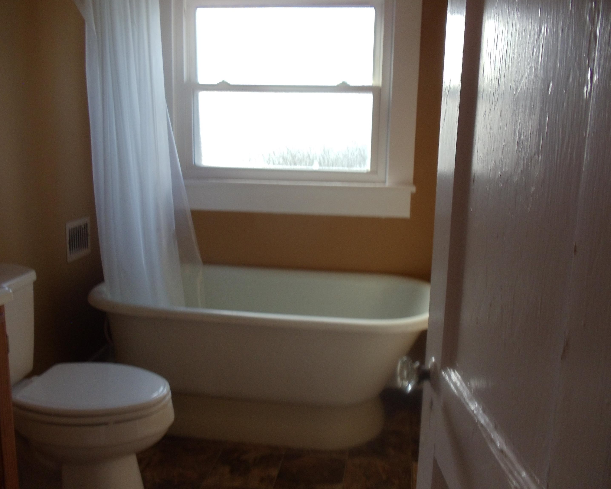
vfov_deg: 32.8
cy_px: 244
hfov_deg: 40.3
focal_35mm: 46
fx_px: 832
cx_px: 303
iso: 100
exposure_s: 1/30
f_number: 3.5
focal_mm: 6
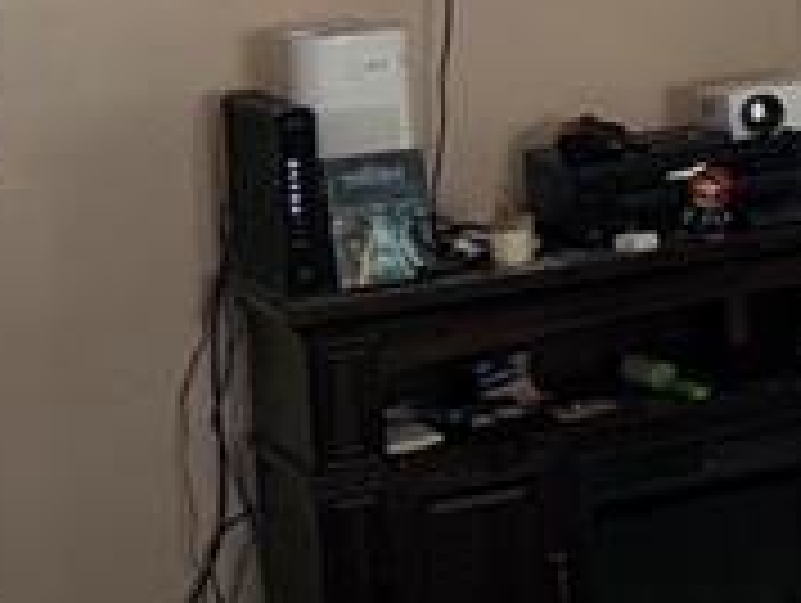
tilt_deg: -3.4
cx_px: 1696
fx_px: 3198
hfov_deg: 12.3
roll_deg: +2.6
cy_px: -243
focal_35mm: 138
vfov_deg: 10.5
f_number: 1.78
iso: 80
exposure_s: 1/7
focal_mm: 6.76
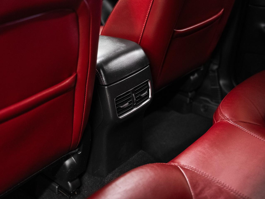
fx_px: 368
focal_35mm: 48
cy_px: 100
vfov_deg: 30.3
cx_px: 132
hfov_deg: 39.6
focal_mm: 44.4
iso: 1600
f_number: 2.8
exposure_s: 1/50
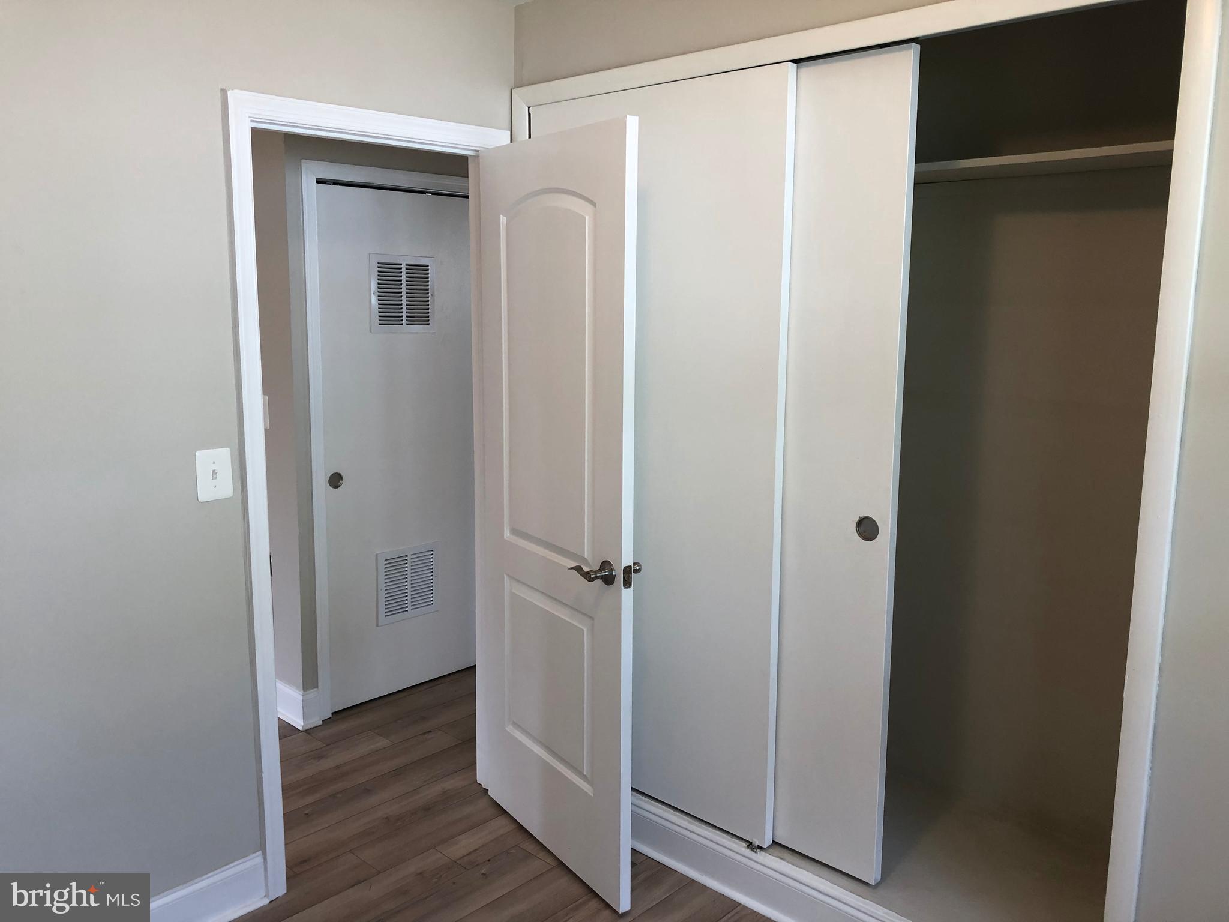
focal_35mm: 28
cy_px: 461
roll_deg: -1.1
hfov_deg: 63.4
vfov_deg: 49.7
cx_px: 614
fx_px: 994
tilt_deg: -9.5
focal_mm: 3.99
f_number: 1.8
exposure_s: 1/40
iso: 25
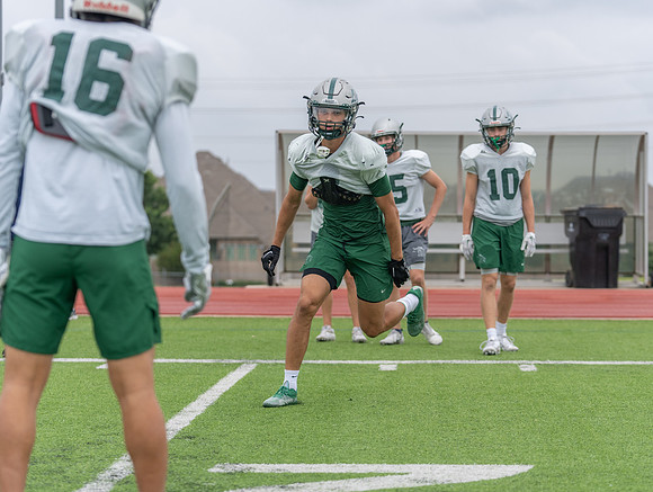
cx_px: 376
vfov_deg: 13.0
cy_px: 241
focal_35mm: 115
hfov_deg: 17.1
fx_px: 2165
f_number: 3.5
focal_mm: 100
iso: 200
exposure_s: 1/1250
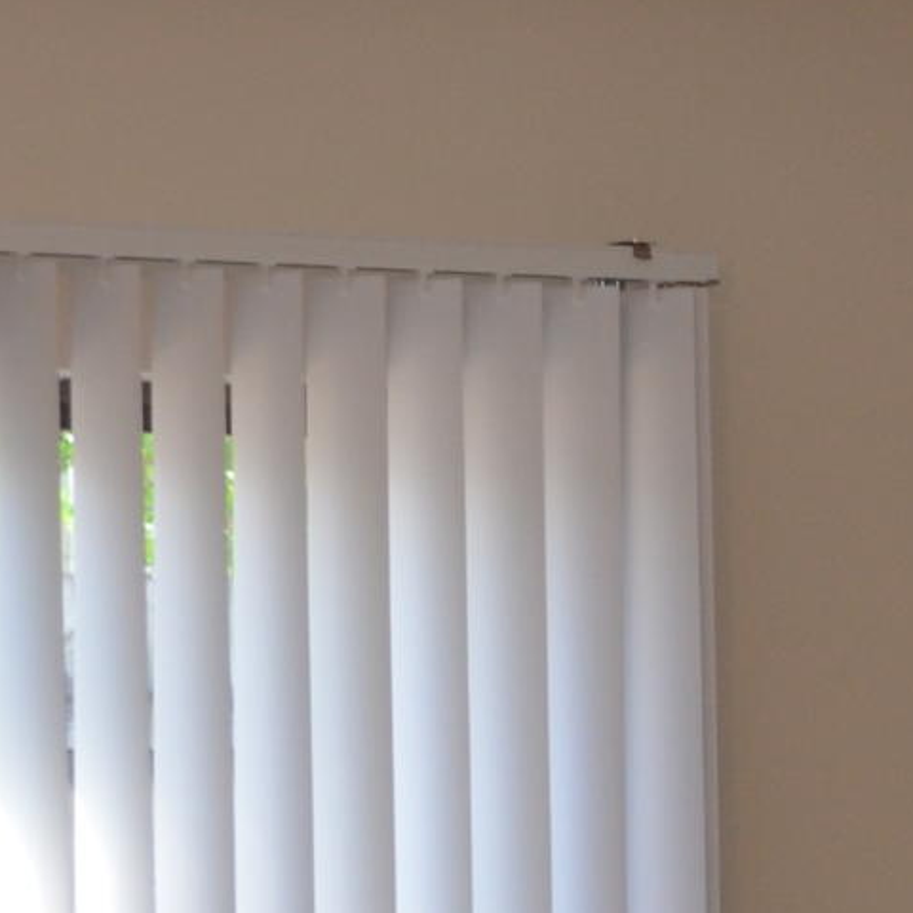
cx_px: 1356
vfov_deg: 9.1
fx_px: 5699
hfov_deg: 8.9
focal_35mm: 191
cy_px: 1045
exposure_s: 1/125
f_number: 4
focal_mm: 24
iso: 400
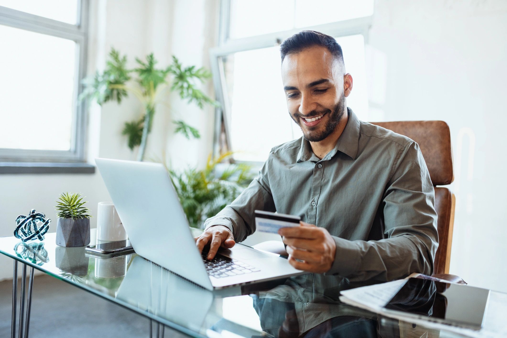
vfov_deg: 37.9
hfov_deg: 54.4
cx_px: 254
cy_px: 169
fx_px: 493
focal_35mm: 35
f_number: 2.2
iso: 400
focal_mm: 35
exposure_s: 1/400
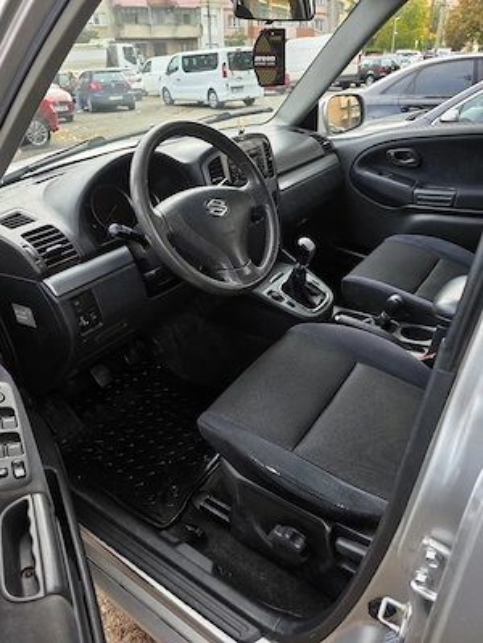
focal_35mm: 23
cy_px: 322
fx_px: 428
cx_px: 242
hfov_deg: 58.9
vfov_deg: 73.9
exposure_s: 1/182
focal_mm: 6.3
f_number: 1.7
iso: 40
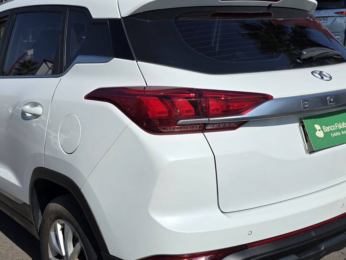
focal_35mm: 44
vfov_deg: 32.8
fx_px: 440
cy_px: 150
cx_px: 118
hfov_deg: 42.4
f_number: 1.7
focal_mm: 6.3
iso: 12
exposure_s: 1/1521
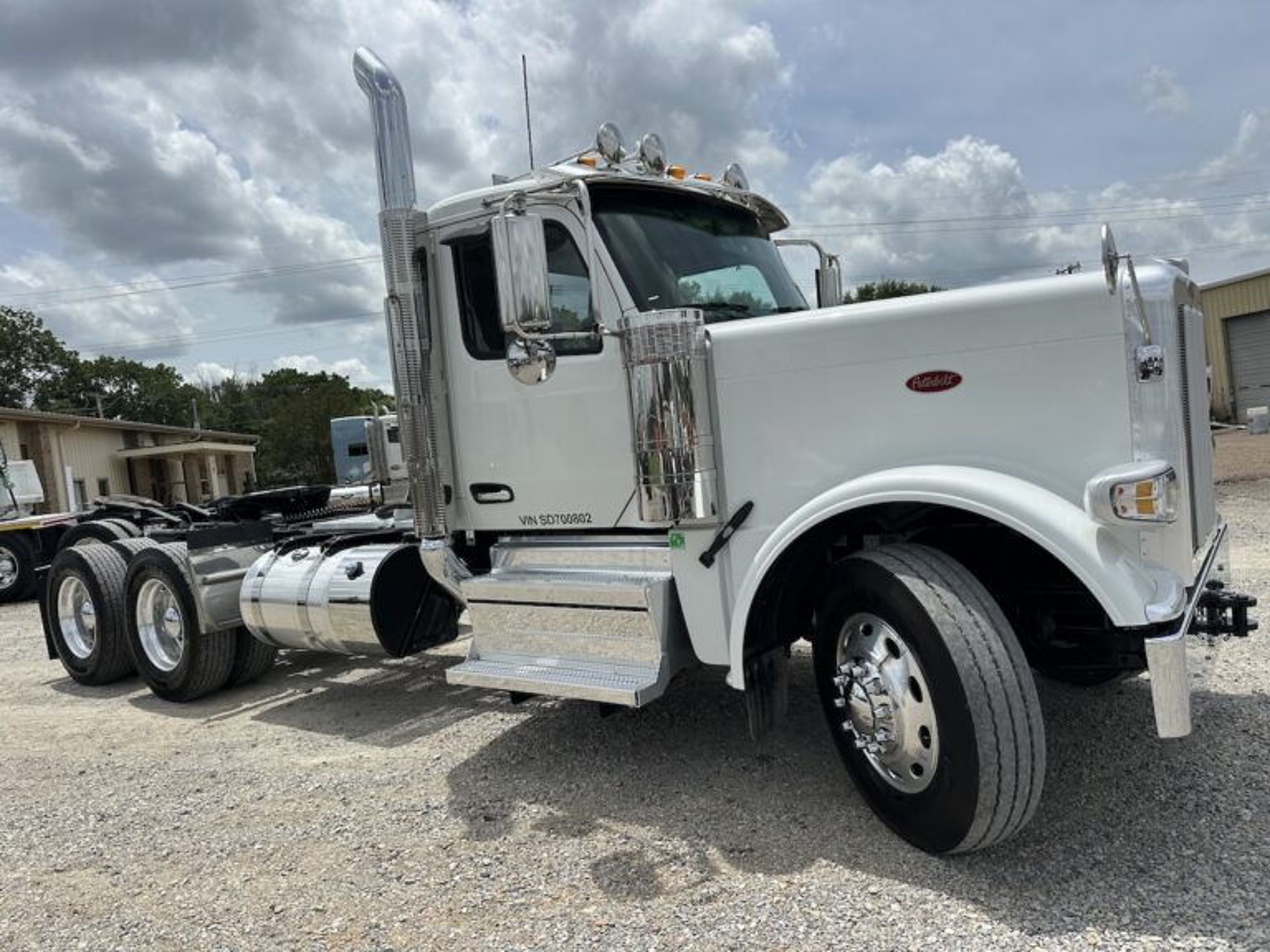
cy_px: 476
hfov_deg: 71.6
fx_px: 881
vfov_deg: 56.8
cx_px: 635
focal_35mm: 24
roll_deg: +7.3
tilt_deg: -1.7
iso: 80
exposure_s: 1/8929
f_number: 1.78
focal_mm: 6.86
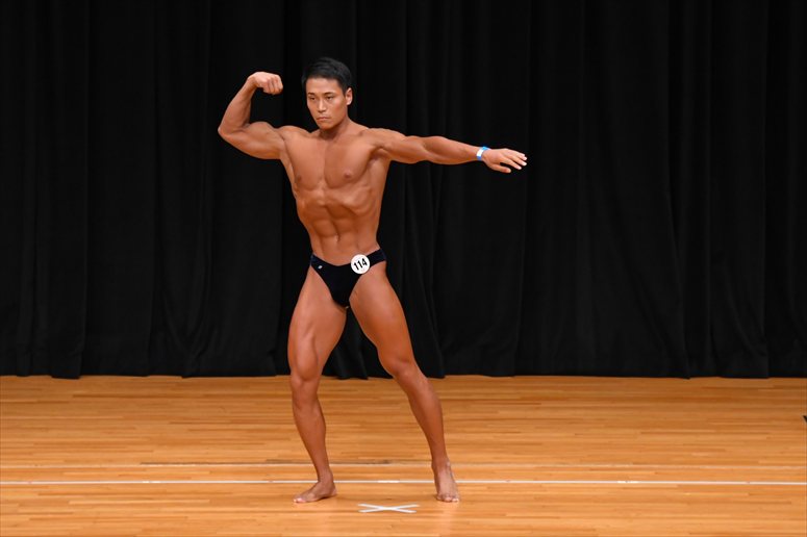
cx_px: 404
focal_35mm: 255
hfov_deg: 8.1
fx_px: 5714
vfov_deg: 5.4
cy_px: 268
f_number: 5.6
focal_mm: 170
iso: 3200
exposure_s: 1/400
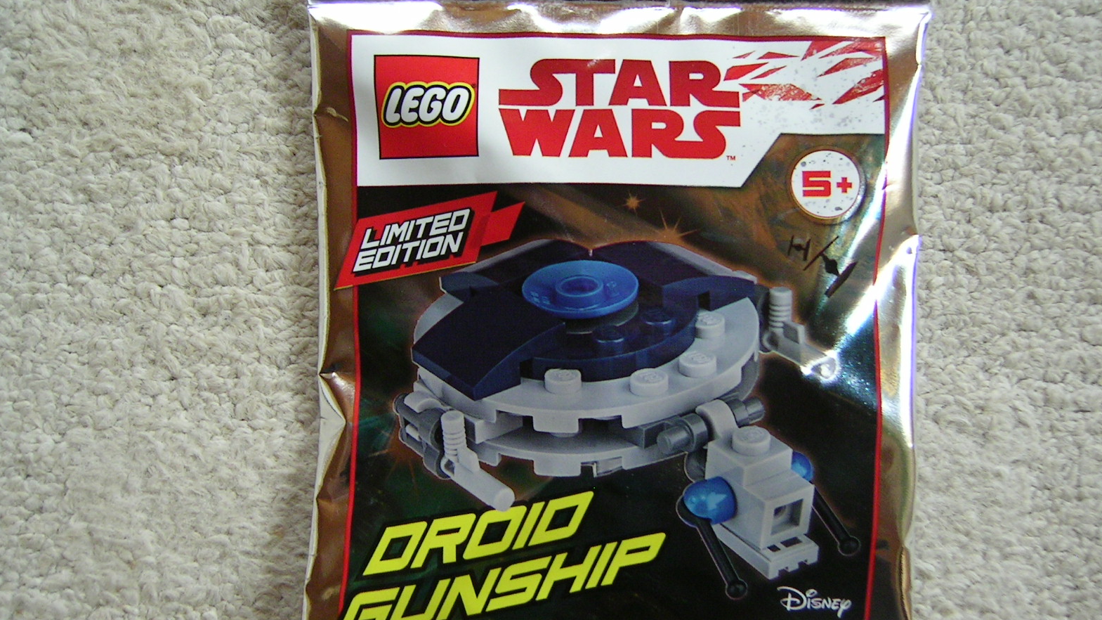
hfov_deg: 50.5
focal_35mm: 40
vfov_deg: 29.7
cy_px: 339
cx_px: 546
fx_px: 1169
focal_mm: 5.6
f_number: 2.8
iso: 100
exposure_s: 1/18
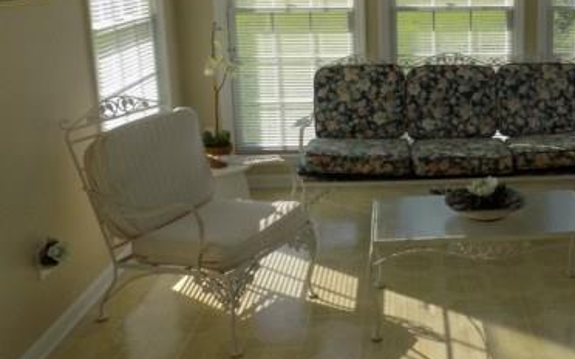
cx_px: 470
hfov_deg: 44.6
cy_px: 80
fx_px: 658
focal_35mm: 42
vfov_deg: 29.9
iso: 80
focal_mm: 4
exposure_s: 1/320
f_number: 3.1
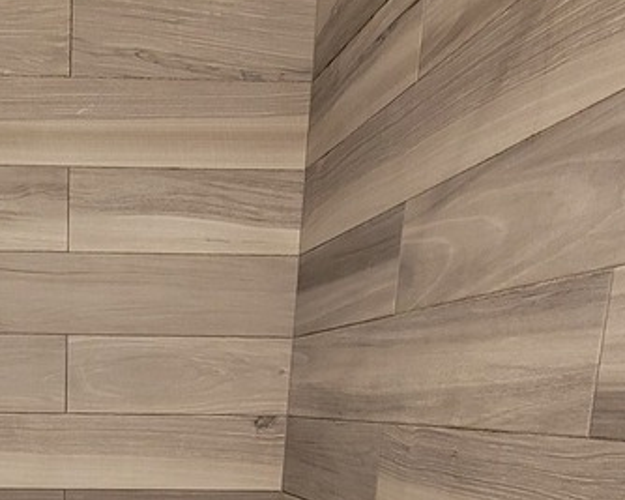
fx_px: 758
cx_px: 54
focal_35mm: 41
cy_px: 582
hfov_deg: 41.1
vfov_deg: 31.3
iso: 320
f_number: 2.2
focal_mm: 2.2
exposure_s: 1/40
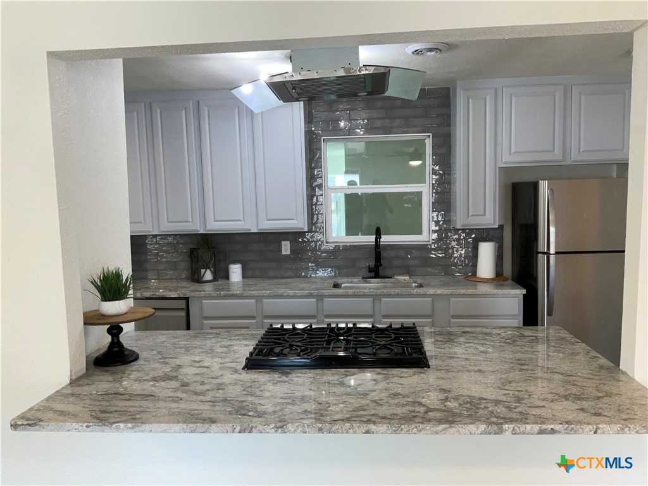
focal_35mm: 29
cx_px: 324
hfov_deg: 61.7
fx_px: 543
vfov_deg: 48.2
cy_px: 243
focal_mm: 3
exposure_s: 1/60
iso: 32
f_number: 1.8
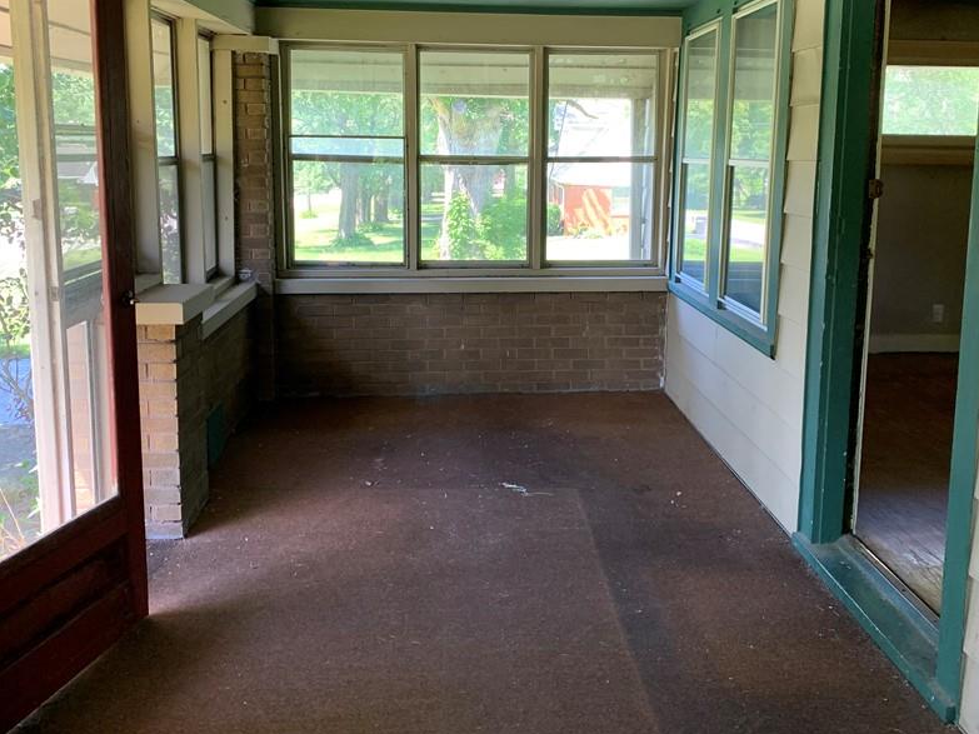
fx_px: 961
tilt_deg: -7.4
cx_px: 519
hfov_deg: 53.9
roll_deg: -1.1
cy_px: 299
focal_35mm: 34
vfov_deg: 41.6
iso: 100
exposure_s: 1/109
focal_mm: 4.25
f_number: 1.8
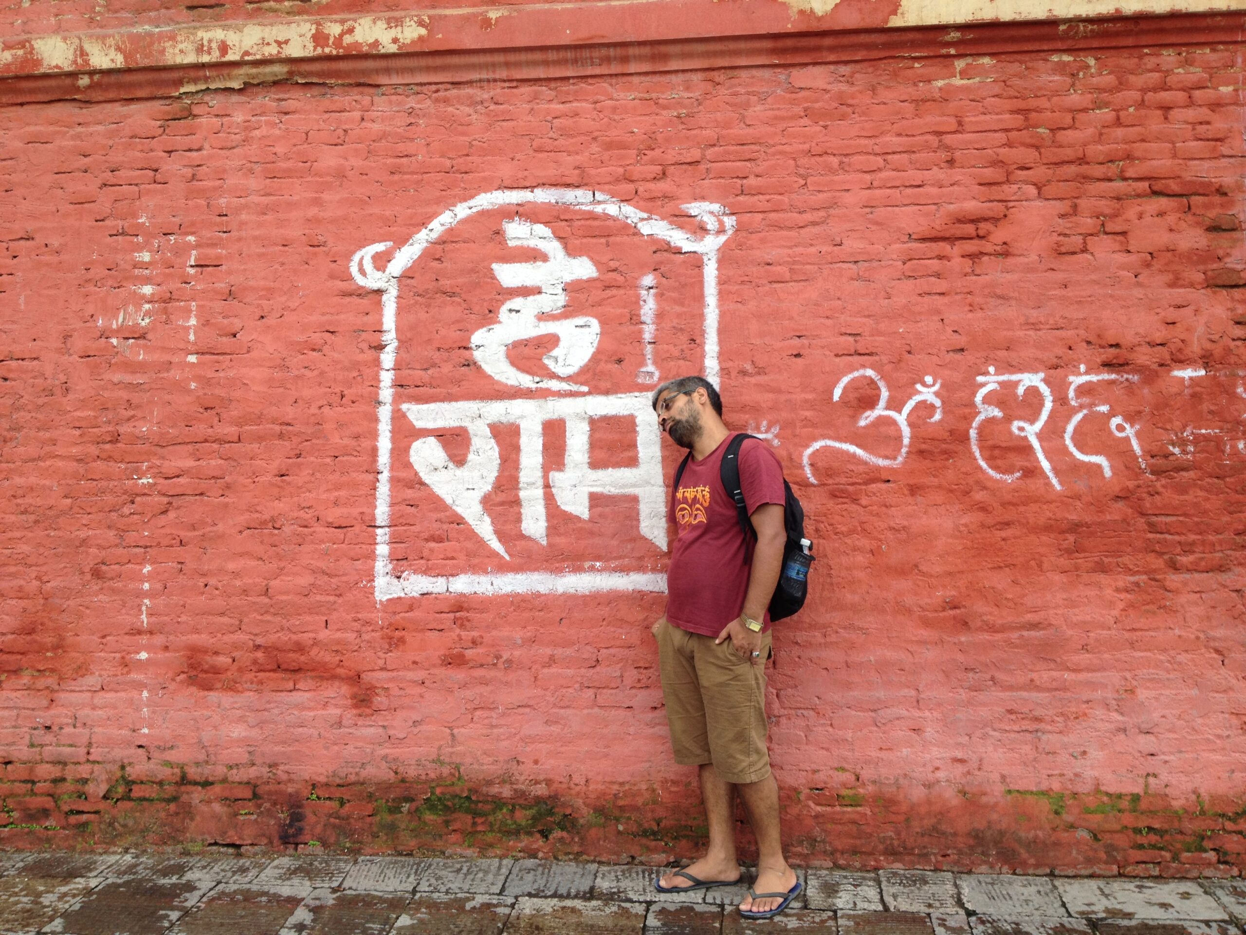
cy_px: 468
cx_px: 623
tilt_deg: -2.6
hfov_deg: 52.6
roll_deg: +0.1
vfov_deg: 40.7
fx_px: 1260
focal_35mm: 35
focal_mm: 4.28
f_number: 2.4
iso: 50
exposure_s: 1/274
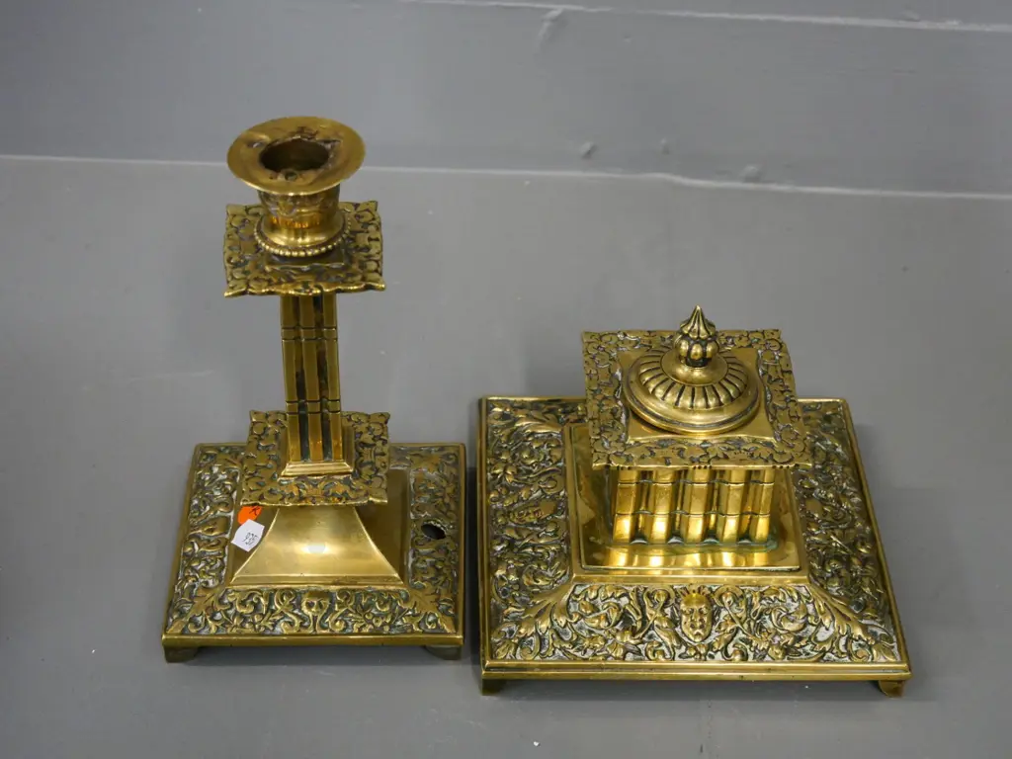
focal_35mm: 60
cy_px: 380
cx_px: 506
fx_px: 1754
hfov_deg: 32.2
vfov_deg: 24.4
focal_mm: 30
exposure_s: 1/100
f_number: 4.9
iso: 3200
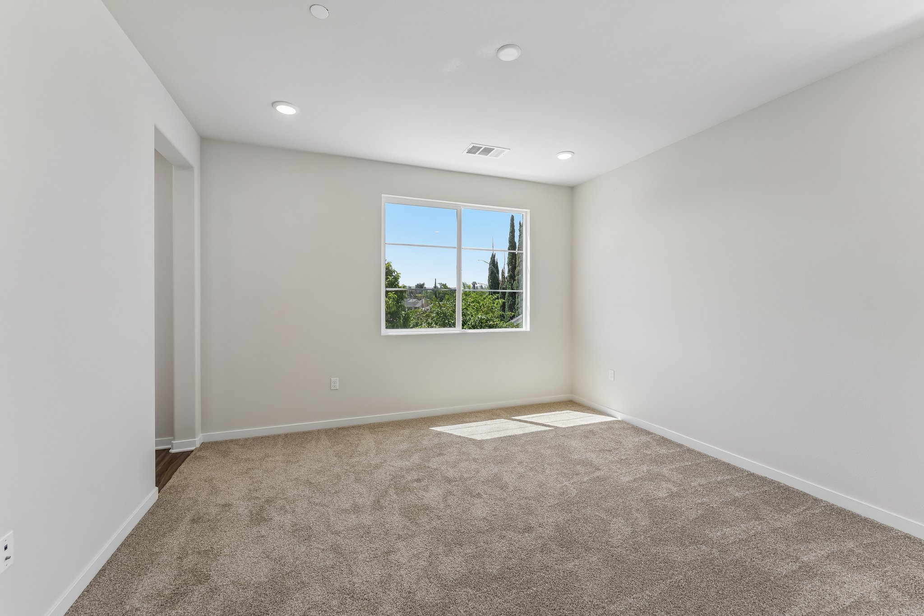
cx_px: 462
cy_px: 308
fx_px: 359
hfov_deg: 104.3
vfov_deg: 81.2
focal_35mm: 14
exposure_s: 1/60
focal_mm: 14
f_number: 8
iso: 125
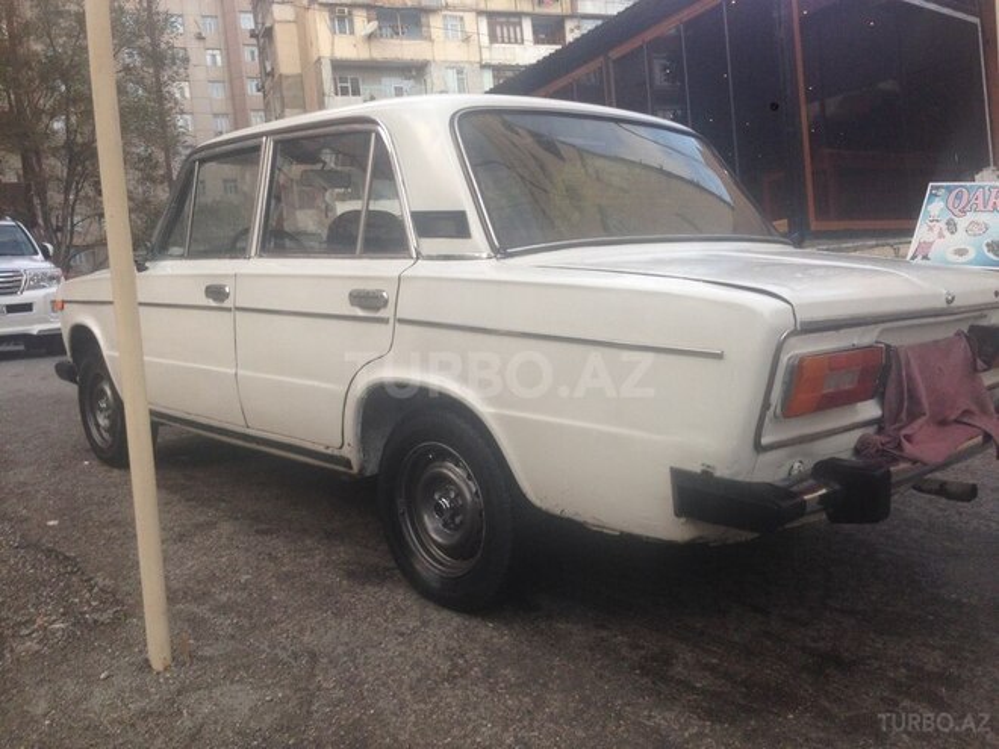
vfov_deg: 42.9
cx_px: 500
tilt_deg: -0.7
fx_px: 952
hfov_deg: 55.4
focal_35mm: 33
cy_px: 374
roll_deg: +4.6
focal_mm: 4.12
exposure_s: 1/120
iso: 64
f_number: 2.4
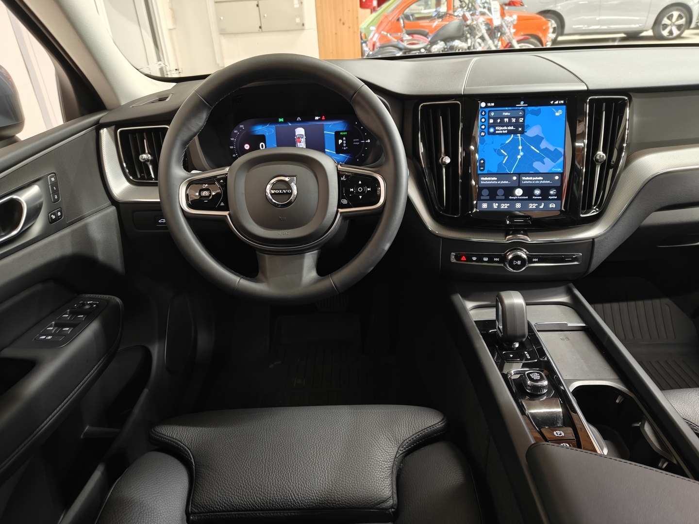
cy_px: 262
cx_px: 350
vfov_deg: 56.8
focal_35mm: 24
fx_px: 485
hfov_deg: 71.6
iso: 160
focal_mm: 5.59
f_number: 1.8
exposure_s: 1/24
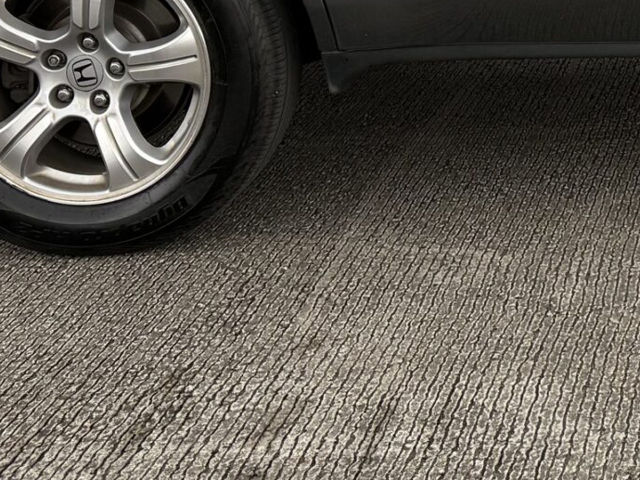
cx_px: 788
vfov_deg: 15.3
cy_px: -247
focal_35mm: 89
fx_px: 1646
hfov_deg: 20.4
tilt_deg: -3.8
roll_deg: +0.0
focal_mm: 6.76
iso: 80
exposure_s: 1/464
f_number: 1.78
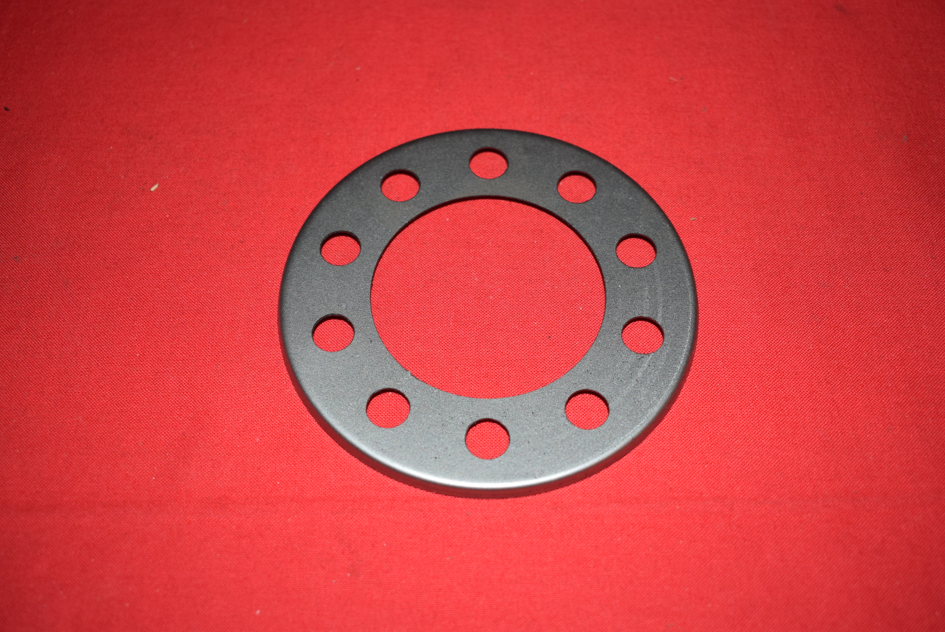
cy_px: 316
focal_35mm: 40
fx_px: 1064
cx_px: 472
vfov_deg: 33.1
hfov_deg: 47.9
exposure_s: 1/200
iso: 400
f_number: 5
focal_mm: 27
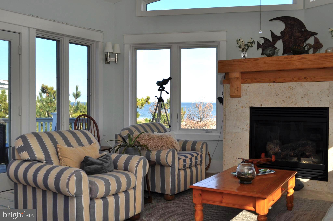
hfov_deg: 49.6
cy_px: 110
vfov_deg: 34.1
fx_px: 360
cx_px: 166
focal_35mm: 39
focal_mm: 26
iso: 200
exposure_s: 1/200
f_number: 8
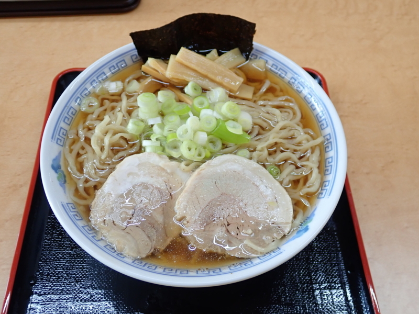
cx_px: 210
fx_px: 424
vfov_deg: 40.7
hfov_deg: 52.6
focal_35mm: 35
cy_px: 157
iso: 200
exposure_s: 1/30
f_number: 2.6
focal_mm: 6.42
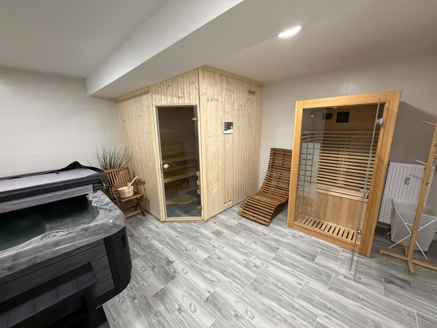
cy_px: 164
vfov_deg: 85.7
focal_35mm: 14
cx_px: 218
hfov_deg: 102.1
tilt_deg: -11.2
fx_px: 177
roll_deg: +1.4
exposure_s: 1/60
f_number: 2.2
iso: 500
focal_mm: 2.22
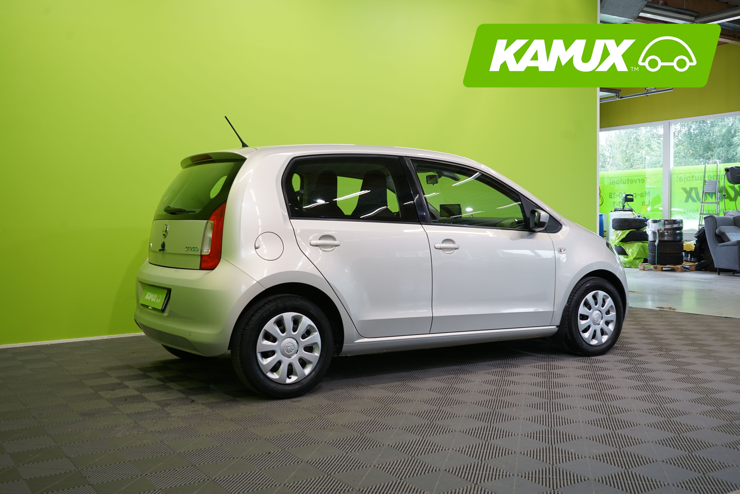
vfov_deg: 35.9
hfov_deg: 51.9
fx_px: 760
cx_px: 370
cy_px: 247
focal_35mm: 37
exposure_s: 1/30
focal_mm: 37
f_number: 6.3
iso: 500
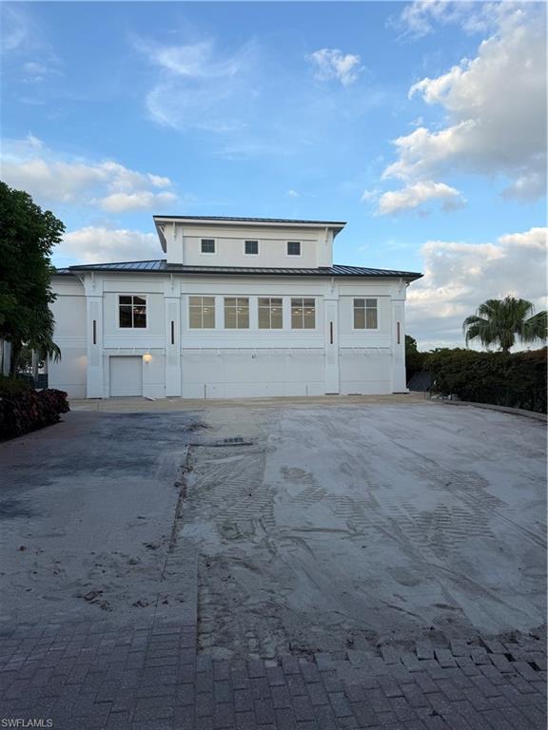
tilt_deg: +0.7
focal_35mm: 24
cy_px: 365
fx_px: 507
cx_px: 274
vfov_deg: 71.6
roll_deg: +1.3
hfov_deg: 56.8
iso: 80
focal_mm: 6.76
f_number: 1.78
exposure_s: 1/1522
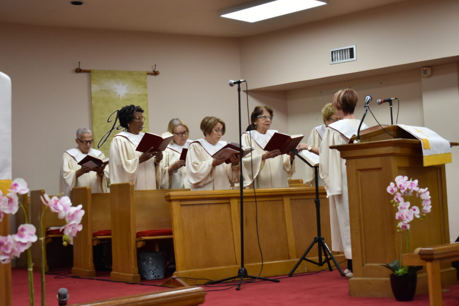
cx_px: 230
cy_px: 153
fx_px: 765
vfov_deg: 22.6
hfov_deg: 33.4
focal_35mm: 60
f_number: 5.6
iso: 800
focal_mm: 40
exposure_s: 1/125
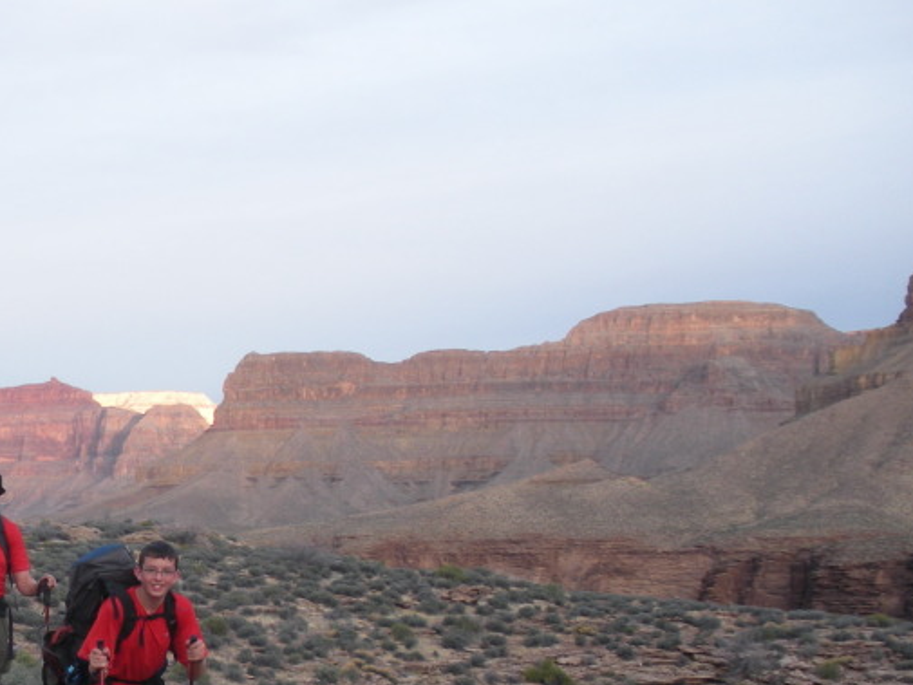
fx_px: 1926
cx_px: 72
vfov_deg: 20.0
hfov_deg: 25.7
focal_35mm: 73
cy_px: 533
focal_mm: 6.3
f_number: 3.5
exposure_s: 1/59.6
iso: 66
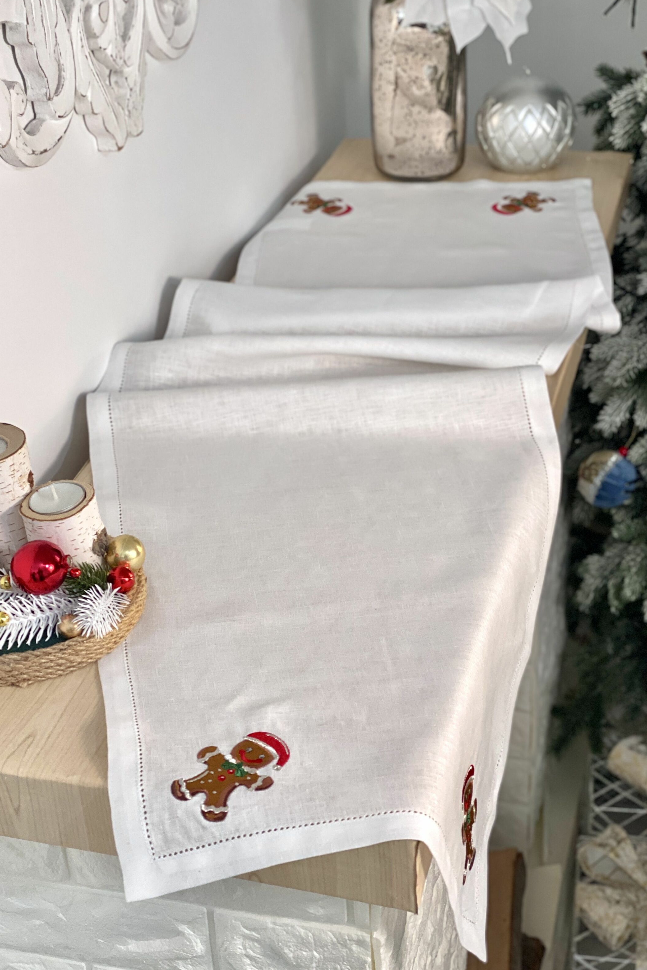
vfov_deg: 36.2
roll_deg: +4.3
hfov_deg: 24.6
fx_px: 1483
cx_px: 330
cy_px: 489
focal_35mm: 55
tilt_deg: -30.3
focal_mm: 6
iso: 125
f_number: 2
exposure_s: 1/100
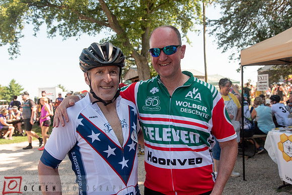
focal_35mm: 34
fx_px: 276
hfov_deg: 55.8
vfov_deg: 38.9
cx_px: 146
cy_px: 98
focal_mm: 34
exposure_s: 1/250
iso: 200
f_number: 5.6
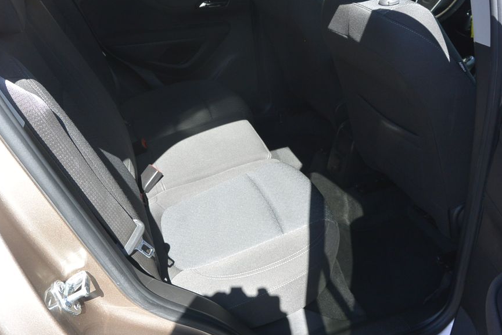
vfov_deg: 41.0
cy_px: 139
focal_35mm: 32
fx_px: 446
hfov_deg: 58.7
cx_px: 256
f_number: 4
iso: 160
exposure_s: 1/320
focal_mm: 10
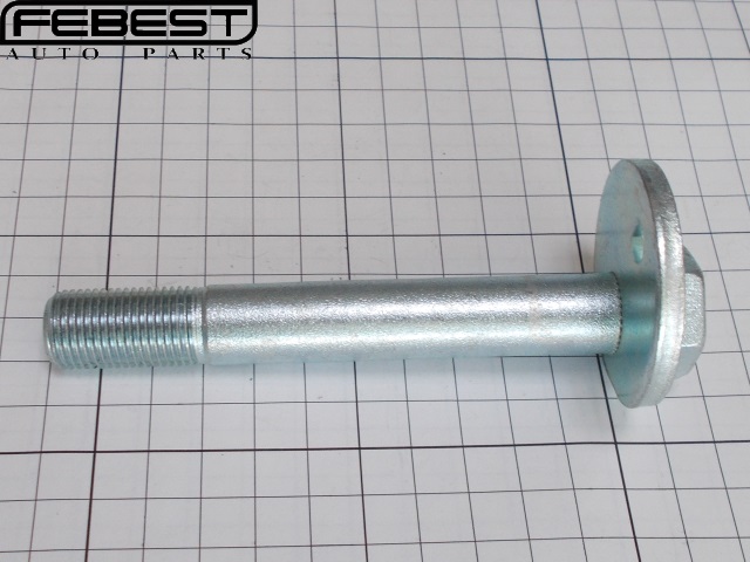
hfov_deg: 67.3
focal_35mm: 26
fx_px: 563
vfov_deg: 53.1
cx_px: 375
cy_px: 281
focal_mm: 4.6
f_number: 3.2
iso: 80
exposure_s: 1/30
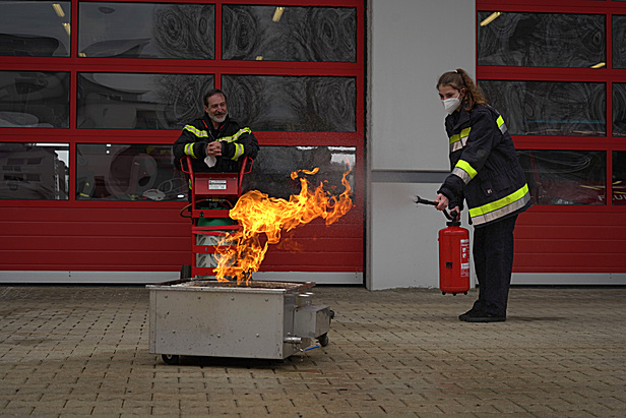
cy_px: 209
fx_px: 1217
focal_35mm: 70
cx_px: 313
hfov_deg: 28.8
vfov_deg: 19.5
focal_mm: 70
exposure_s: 1/1000
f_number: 5.6
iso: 200
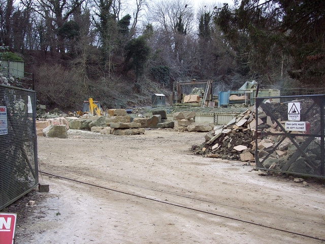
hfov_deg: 47.9
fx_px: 366
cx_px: 162
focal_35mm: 39
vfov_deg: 36.8
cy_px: 122
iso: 100
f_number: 3.4
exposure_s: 1/90
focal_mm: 8
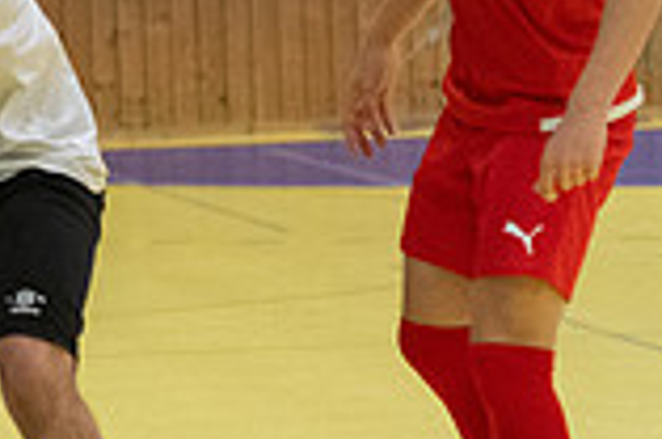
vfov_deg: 2.4
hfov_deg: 3.6
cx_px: 228
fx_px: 10424
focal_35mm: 568
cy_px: 103
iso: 4500
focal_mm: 100
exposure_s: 1/640
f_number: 3.2
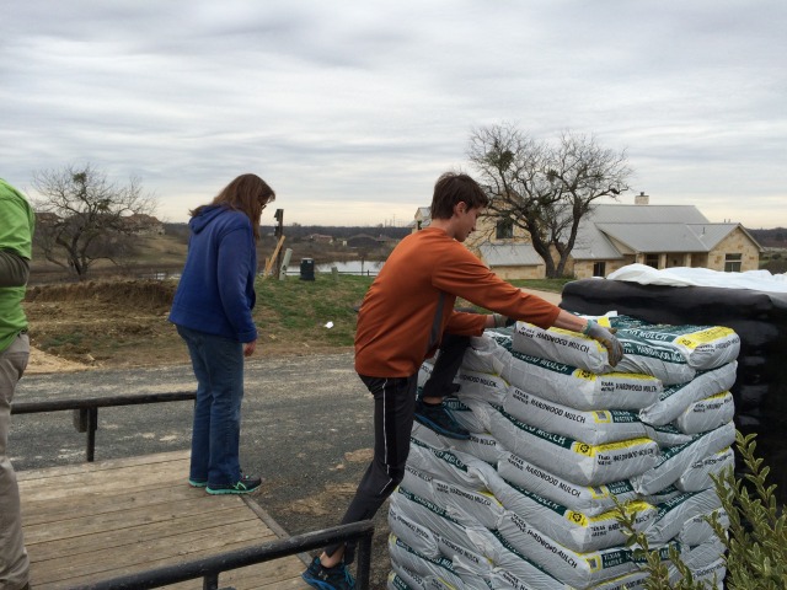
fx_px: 659
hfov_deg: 61.7
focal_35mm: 29
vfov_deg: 48.2
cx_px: 394
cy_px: 295
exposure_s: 1/760
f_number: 2.2
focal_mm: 4.15
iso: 32
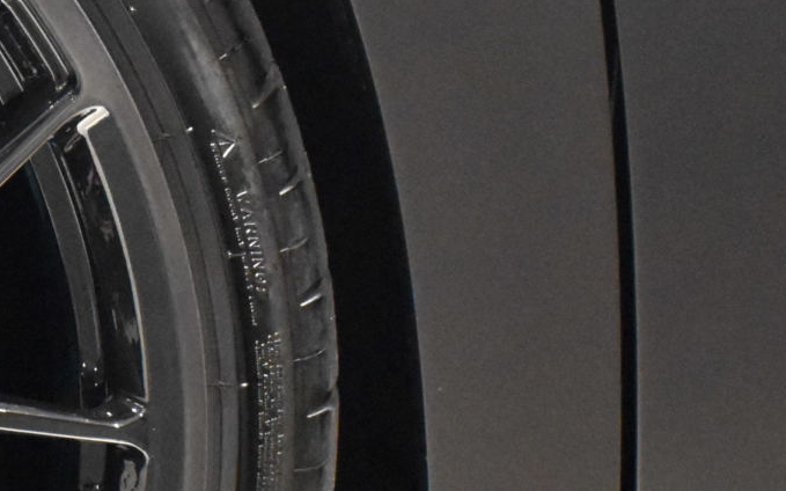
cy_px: 402
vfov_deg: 6.0
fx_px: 4690
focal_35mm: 219
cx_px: -619
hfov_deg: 9.2
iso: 6400
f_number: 8
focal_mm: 38
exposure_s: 1/25
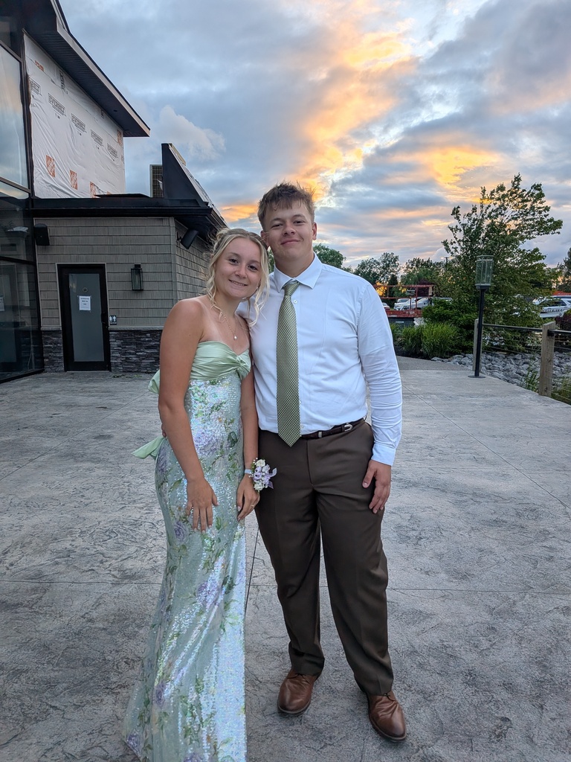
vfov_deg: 71.6
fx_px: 528
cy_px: 381
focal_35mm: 24
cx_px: 286
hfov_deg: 56.8
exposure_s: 1/1653
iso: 29
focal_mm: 4.53
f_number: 1.7
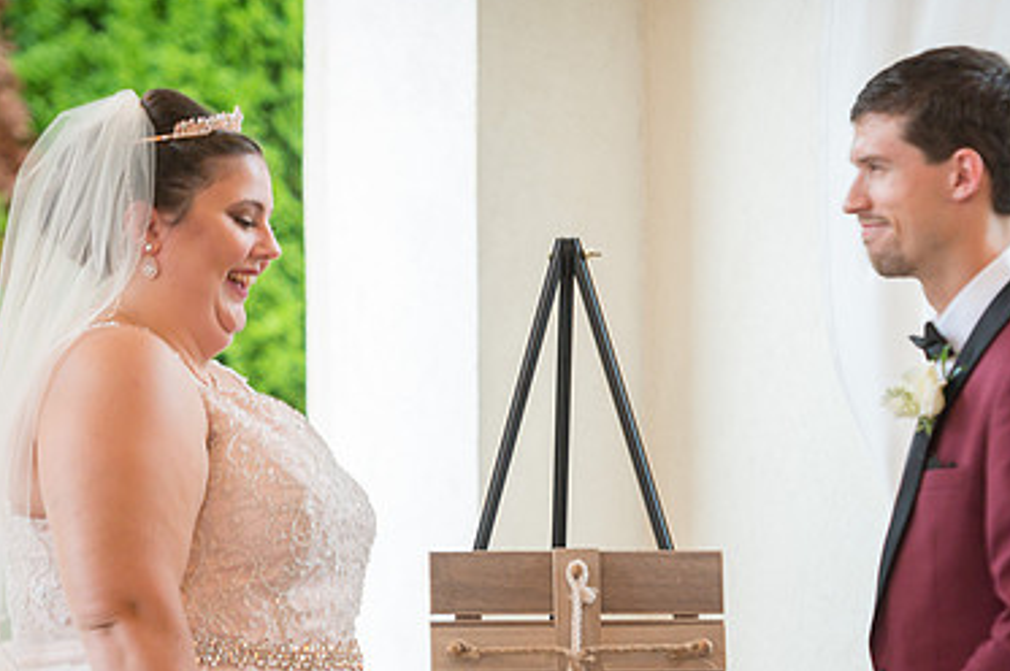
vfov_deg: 5.9
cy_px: 459
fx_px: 6475
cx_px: 562
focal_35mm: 231
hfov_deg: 8.9
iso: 1100
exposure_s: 1/90
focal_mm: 145
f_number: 2.8
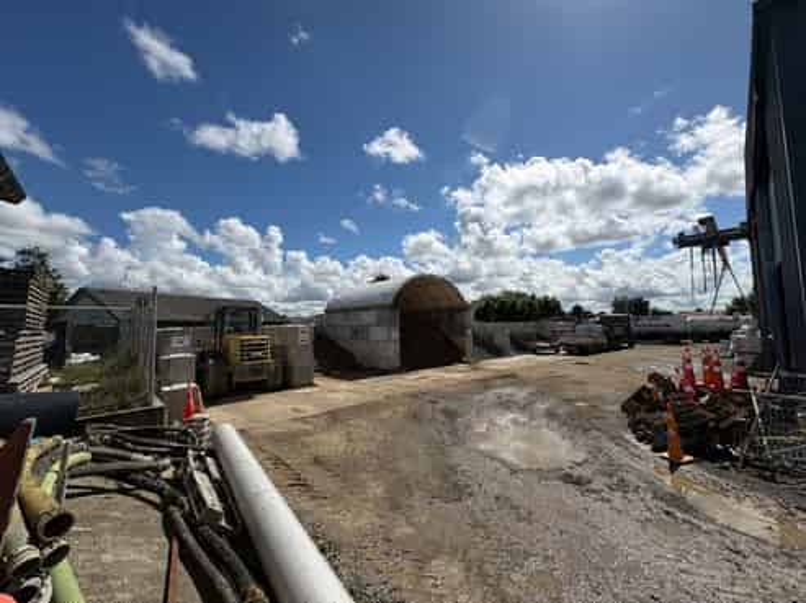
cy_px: 302
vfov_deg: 85.6
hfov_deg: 102.1
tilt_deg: +6.2
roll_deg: +1.2
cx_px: 403
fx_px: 326
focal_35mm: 14
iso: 50
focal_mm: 2.22
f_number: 2.2
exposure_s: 1/5263
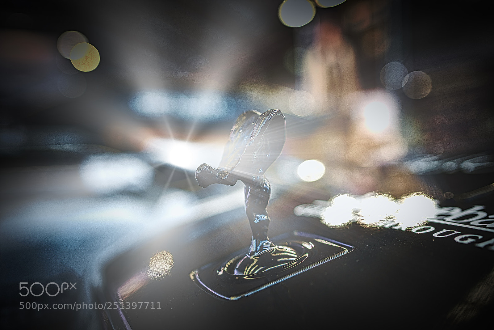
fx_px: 480
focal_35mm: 35
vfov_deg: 37.9
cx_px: 247
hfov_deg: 54.4
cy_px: 165
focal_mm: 35
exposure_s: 1/40
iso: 500
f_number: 2
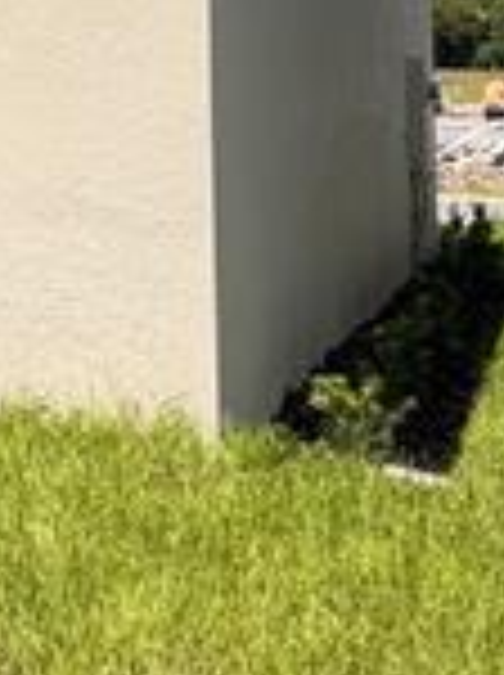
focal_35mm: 123
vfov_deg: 15.3
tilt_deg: +4.2
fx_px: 2395
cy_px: -184
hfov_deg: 11.0
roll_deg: -0.6
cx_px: -495
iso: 100
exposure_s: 1/3584
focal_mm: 6.76
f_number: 1.78
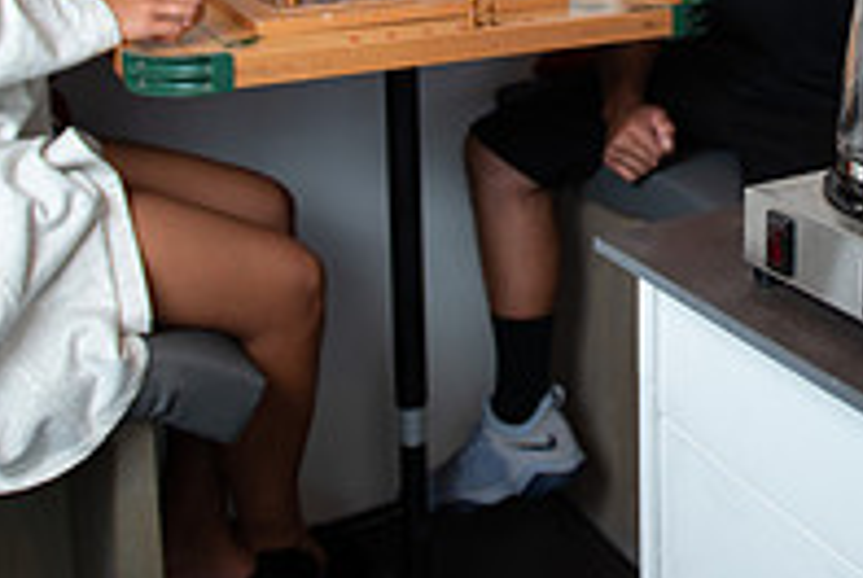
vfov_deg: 25.0
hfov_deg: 37.6
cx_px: 736
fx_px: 1200
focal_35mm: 50
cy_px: -77
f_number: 2.8
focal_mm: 17
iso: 200
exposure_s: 1/160
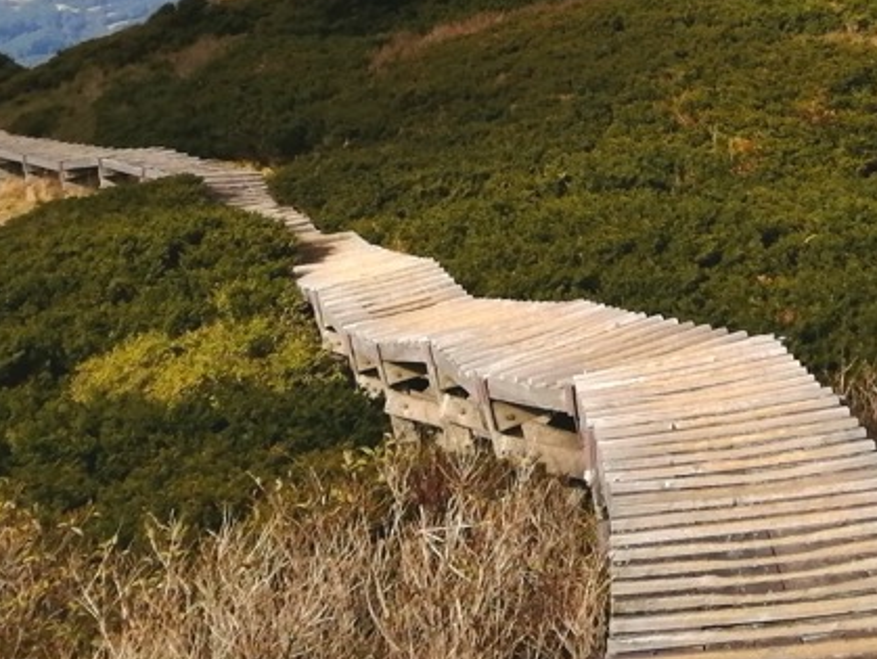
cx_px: 965
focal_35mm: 103
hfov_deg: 18.3
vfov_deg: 13.7
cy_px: -251
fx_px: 2612
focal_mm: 3.62
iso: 50
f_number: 1.8
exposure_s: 1/1348
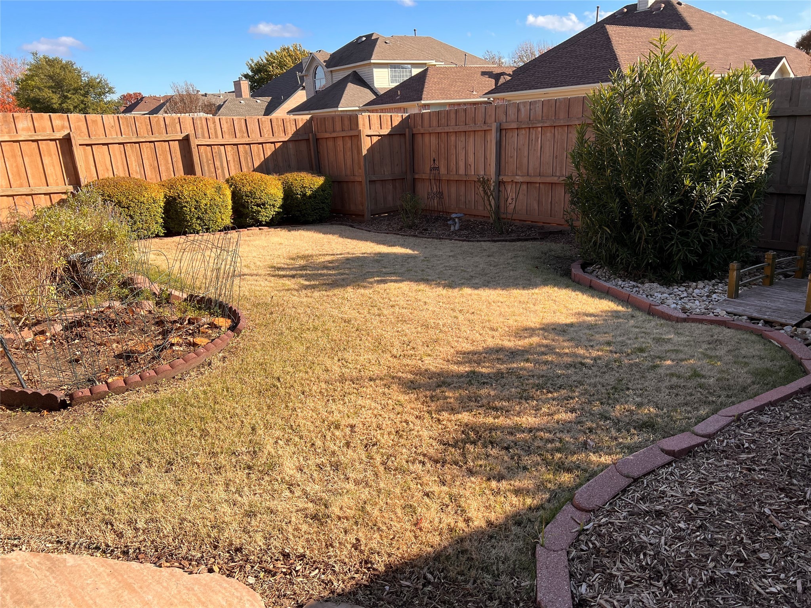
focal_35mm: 26
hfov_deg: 67.3
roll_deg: +3.3
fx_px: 609
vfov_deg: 53.1
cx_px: 406
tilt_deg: -17.0
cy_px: 304
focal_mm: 5.7
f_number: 1.5
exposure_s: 1/1808
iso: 50
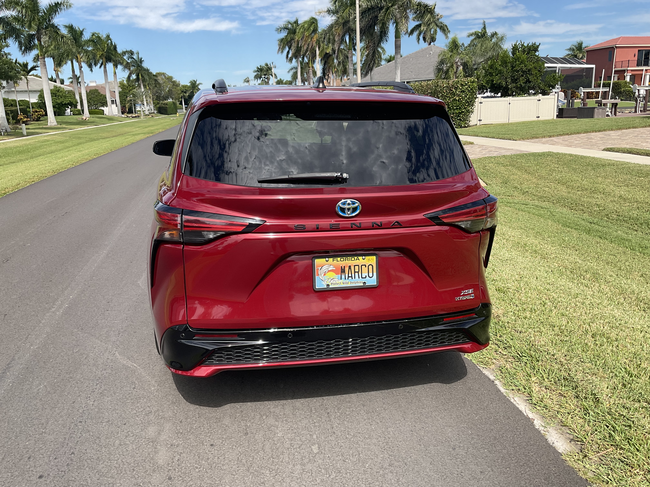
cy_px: 244
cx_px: 325
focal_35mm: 29
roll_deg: +2.4
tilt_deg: -13.6
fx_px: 545
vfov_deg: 48.2
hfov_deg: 61.7
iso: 16
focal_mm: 3
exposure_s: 1/1342
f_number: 1.8
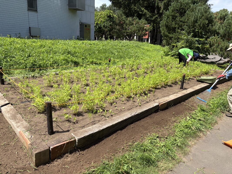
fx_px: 174
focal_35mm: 26
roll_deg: -2.4
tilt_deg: -14.8
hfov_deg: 67.3
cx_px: 116
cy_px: 87
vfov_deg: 53.1
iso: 50
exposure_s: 1/2639
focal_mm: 5.96
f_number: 1.6
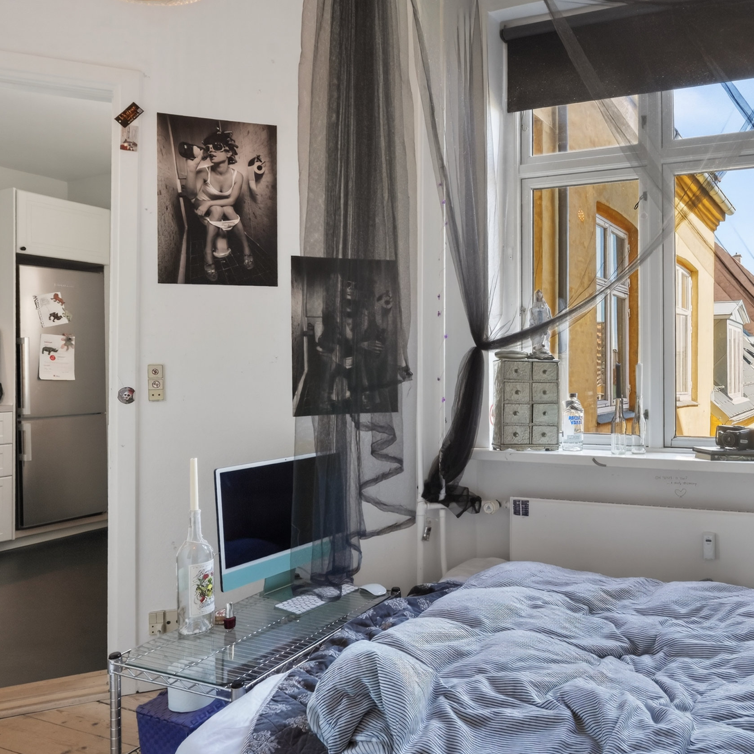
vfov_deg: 60.9
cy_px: 380
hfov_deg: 59.3
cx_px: 512
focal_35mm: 26
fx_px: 641
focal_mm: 20
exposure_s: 1/8
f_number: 8
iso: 400
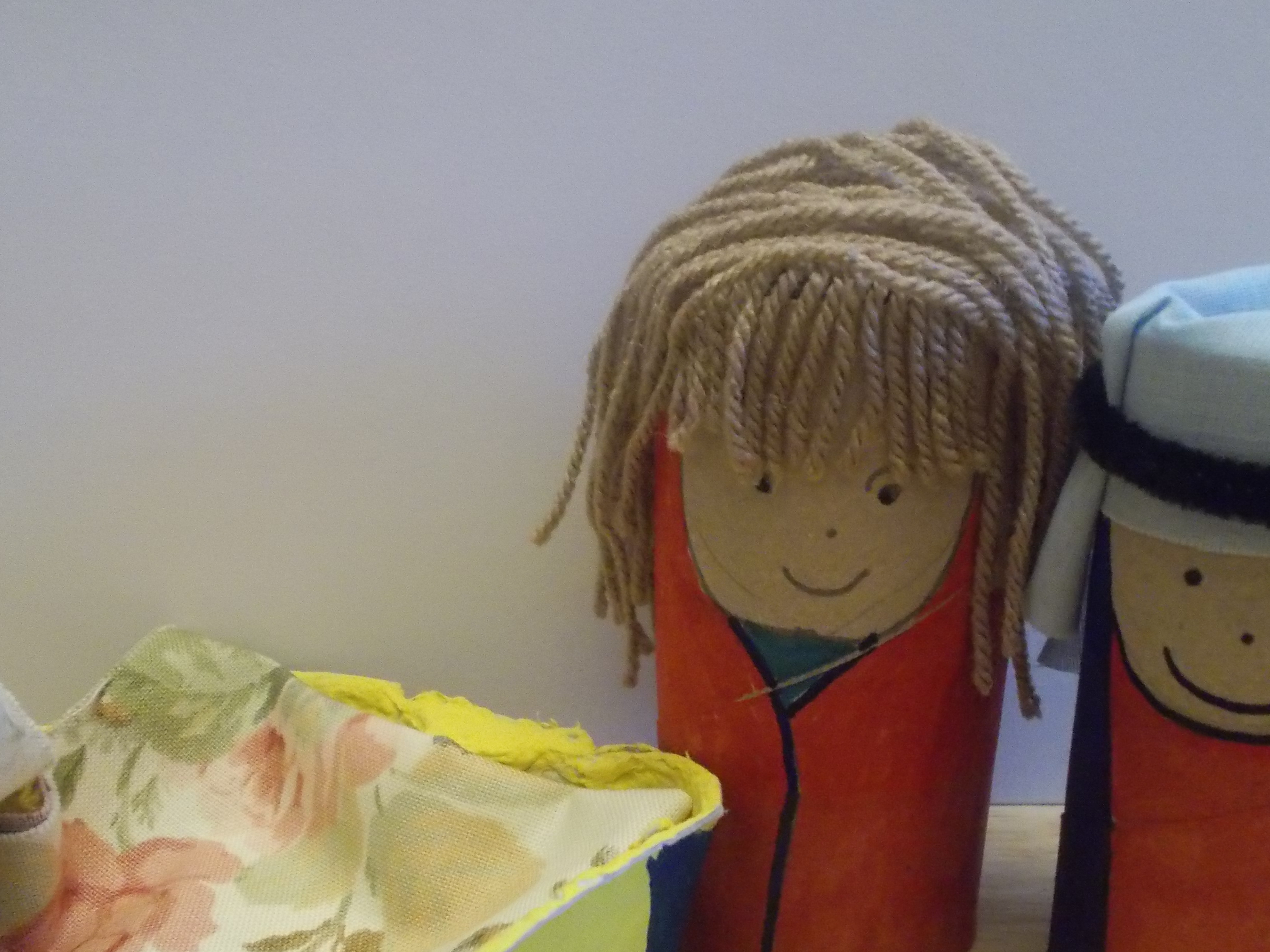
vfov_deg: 34.3
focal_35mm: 42
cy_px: 568
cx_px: 668
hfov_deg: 44.8
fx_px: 1541
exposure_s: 1/8
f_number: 3.4
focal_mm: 5.3
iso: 800
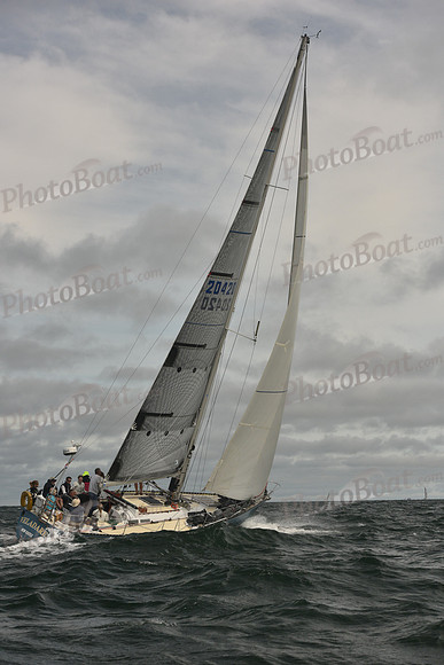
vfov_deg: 28.8
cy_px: 332
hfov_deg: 19.5
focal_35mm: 70
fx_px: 1294
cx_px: 222
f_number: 7.1
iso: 320
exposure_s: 1/1000
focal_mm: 70
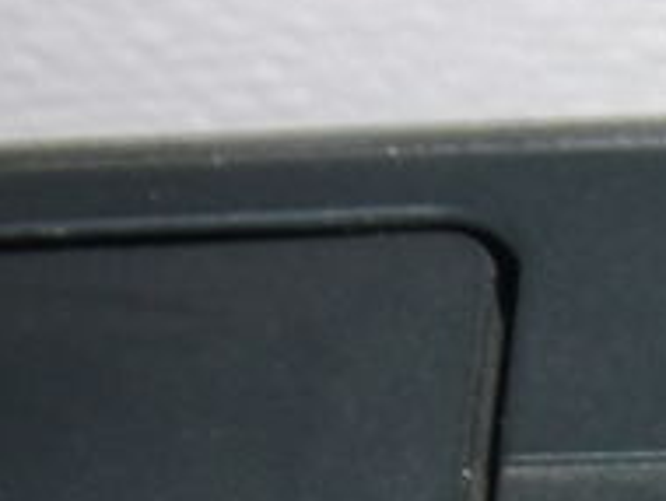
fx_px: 3140
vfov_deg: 8.3
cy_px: 1261
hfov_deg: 11.5
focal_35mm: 163
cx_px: 1066
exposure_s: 1/60
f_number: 3.4
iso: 100
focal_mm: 5.6
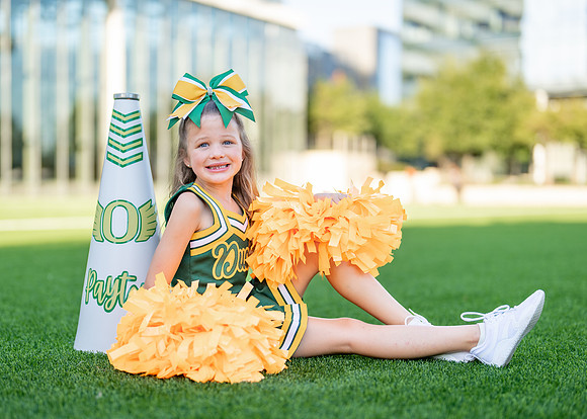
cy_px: 243
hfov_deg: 32.1
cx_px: 266
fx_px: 1020
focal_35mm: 61
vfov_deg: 23.2
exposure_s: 1/1250
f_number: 1.2
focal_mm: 50
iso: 100
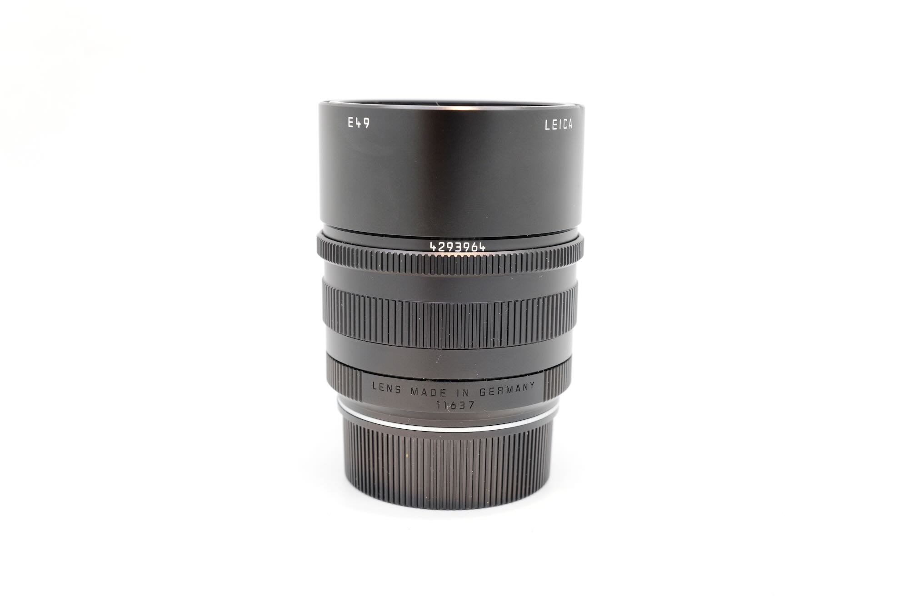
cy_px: 303
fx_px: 1086
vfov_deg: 31.2
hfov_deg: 45.4
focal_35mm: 43
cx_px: 454
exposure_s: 1/60
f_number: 9
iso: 800
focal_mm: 43
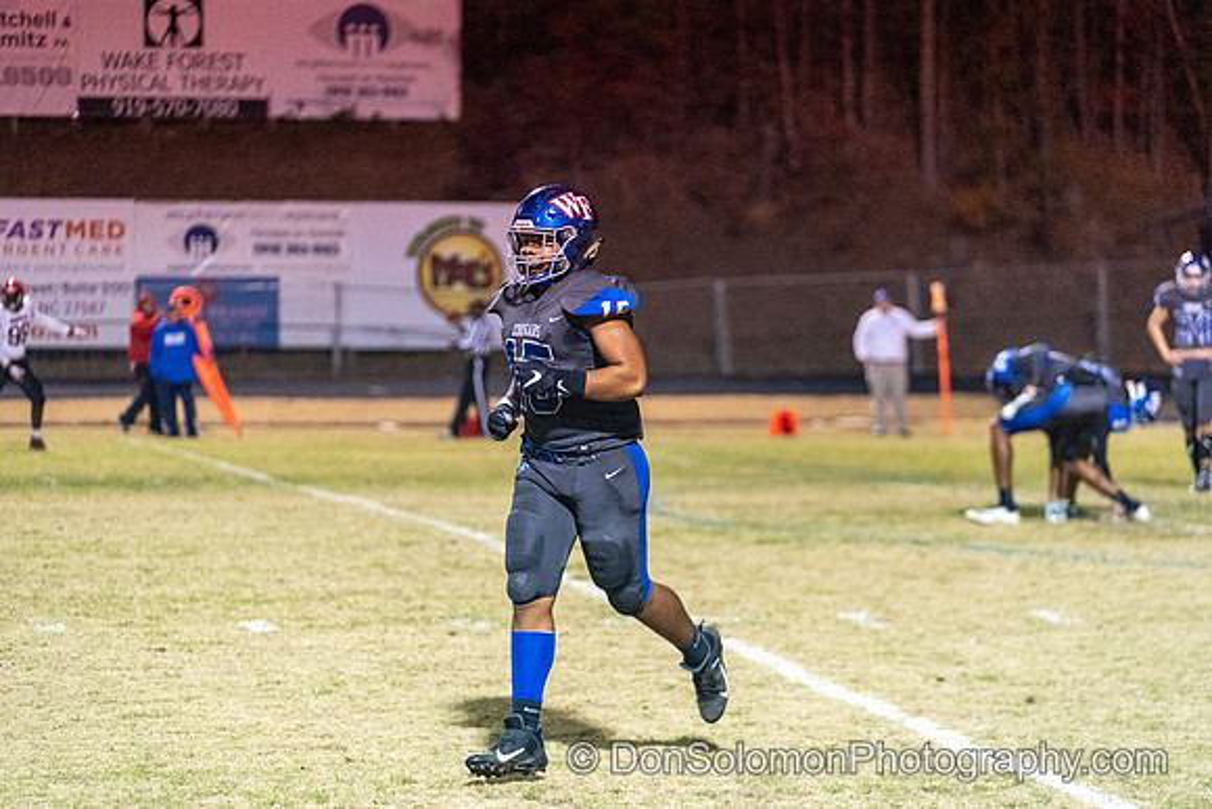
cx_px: 606
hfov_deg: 16.9
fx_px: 4078
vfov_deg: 11.3
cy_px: 404
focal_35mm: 121
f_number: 2.8
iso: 8000
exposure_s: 1/640
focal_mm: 121
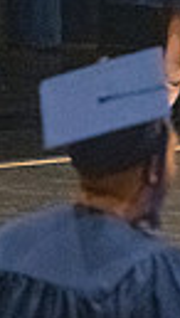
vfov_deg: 3.4
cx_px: 11
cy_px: -160
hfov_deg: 1.9
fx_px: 5347
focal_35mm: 633
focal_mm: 116
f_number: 3.2
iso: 10000
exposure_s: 1/400
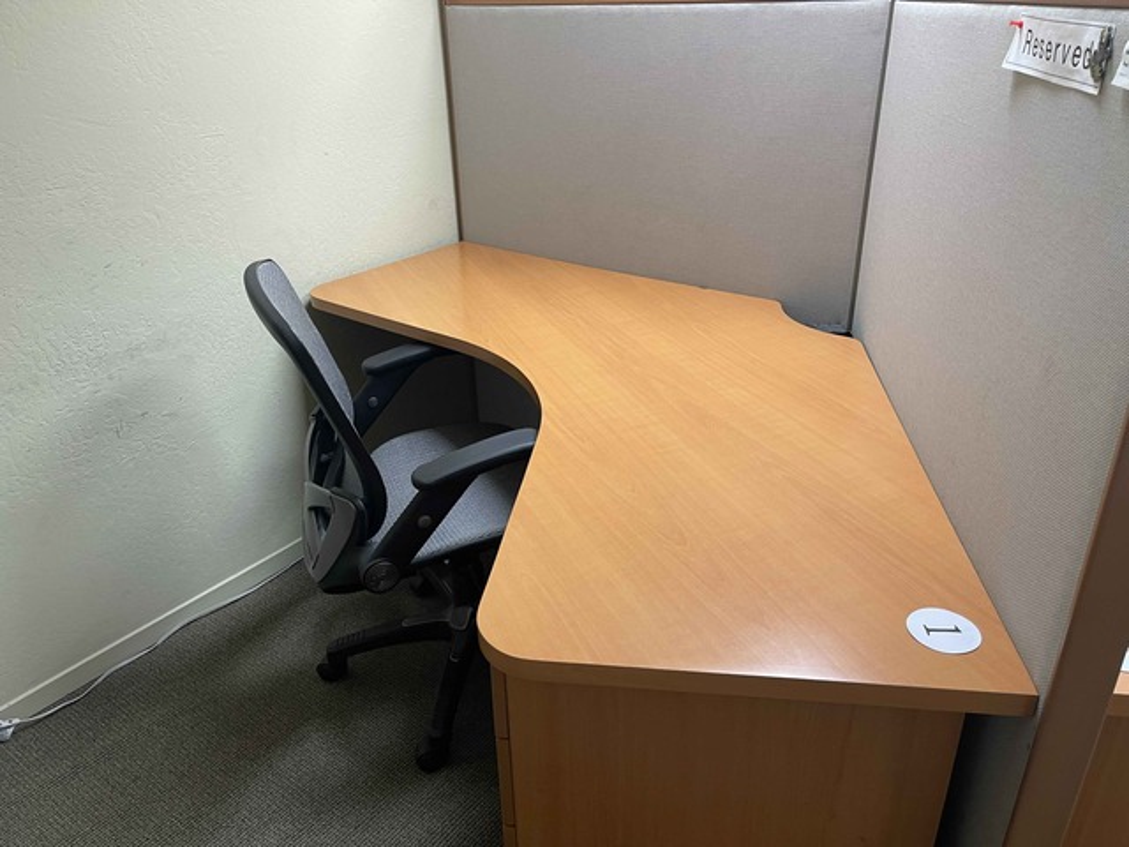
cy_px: 424
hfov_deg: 69.4
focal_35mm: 25
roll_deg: +1.4
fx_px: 815
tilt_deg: -27.4
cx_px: 564
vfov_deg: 54.9
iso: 125
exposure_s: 1/60
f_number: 1.6
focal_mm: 5.1
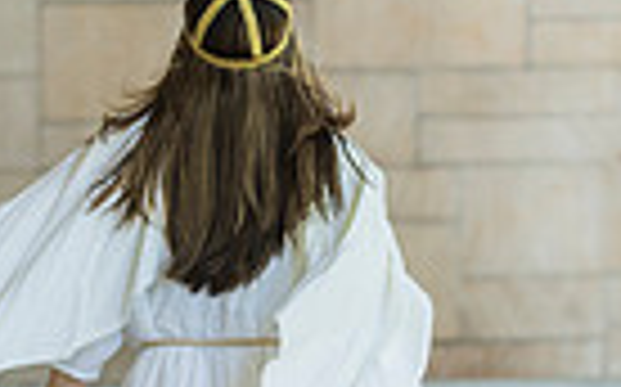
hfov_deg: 5.7
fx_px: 6189
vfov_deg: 3.6
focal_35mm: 366
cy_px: 153
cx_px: 292
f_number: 3.5
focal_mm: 110
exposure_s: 1/250
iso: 320
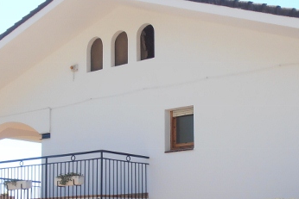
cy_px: 169
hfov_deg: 22.8
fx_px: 739
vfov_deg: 15.2
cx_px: 199
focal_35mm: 89
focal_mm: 6.61
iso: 80
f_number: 3.9
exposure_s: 1/400
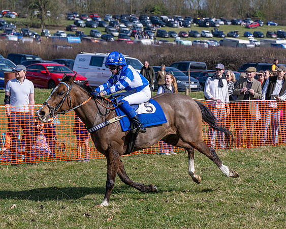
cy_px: 130
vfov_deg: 13.5
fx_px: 968
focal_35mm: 114
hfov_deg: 16.7
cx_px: 234
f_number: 5
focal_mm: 74
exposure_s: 1/1600
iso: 200
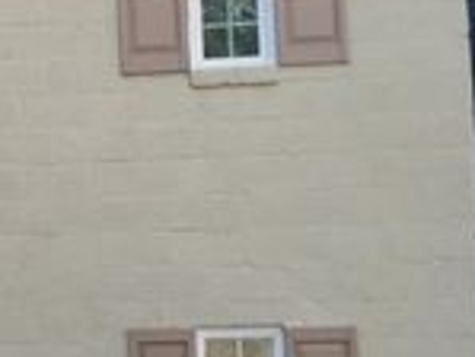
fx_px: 1332
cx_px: -172
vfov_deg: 15.2
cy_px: 250
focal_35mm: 97
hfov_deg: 18.5
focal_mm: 4.15
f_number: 2.2
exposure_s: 1/255
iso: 32
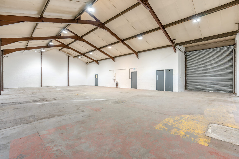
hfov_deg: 96.7
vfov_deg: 73.8
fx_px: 106
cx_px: 120
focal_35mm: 16
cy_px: 80
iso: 100
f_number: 8
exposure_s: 1/15
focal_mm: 16
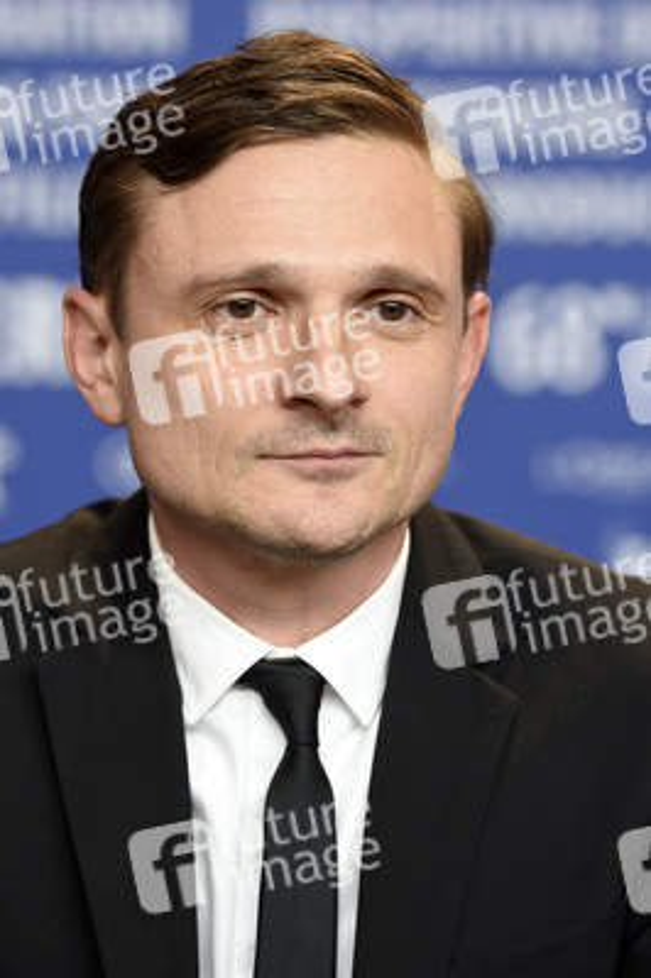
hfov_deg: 8.3
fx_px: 4483
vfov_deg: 12.5
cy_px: 489
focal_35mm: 165
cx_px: 326
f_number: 3.2
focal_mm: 110
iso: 640
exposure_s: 1/250
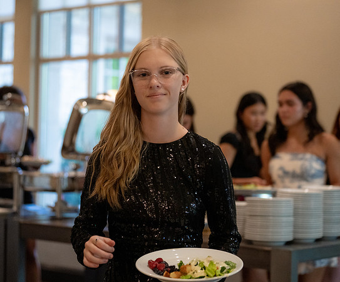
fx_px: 851
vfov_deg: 18.8
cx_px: 170
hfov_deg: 22.6
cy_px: 141
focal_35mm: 83
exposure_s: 1/320
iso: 4000
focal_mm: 70
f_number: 2.8
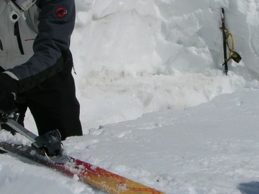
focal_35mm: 118
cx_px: 180
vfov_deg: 12.5
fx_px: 883
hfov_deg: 16.6
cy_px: 102
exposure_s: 1/672
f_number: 7.5
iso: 50
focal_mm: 11.6
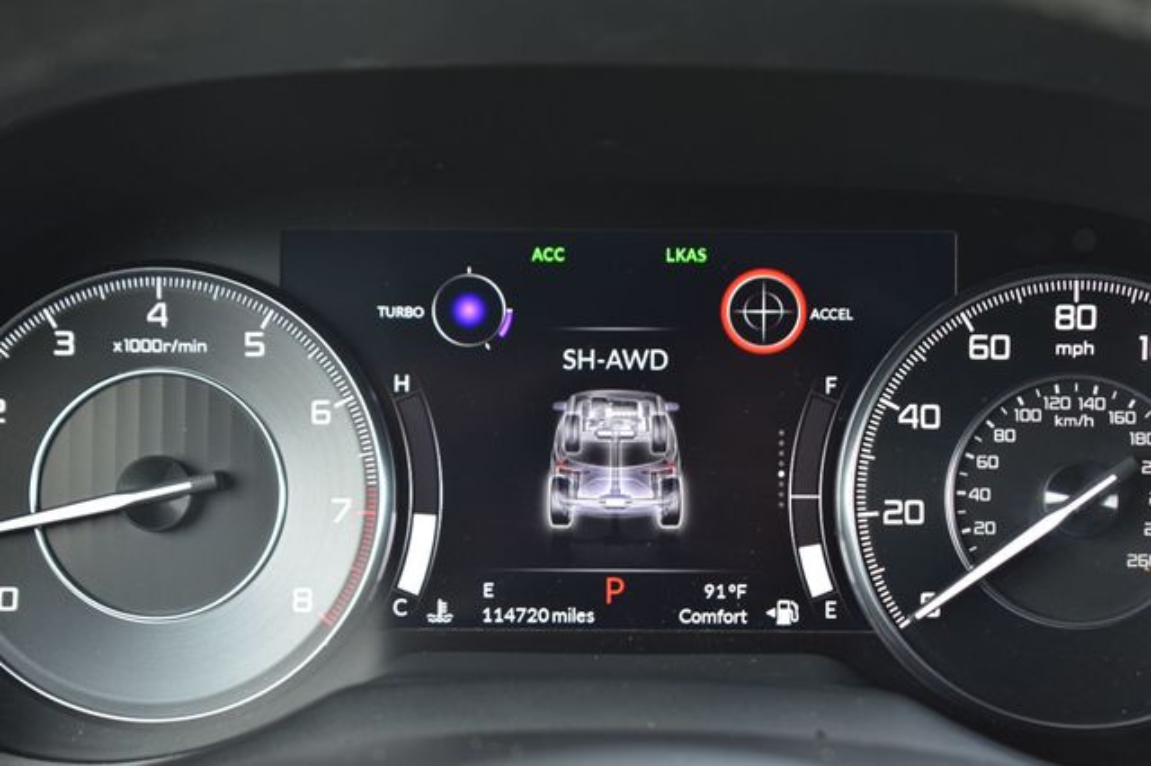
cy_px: 383
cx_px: 576
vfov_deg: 16.5
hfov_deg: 24.6
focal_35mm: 82
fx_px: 2636
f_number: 6.3
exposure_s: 1/20
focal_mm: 55
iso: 400
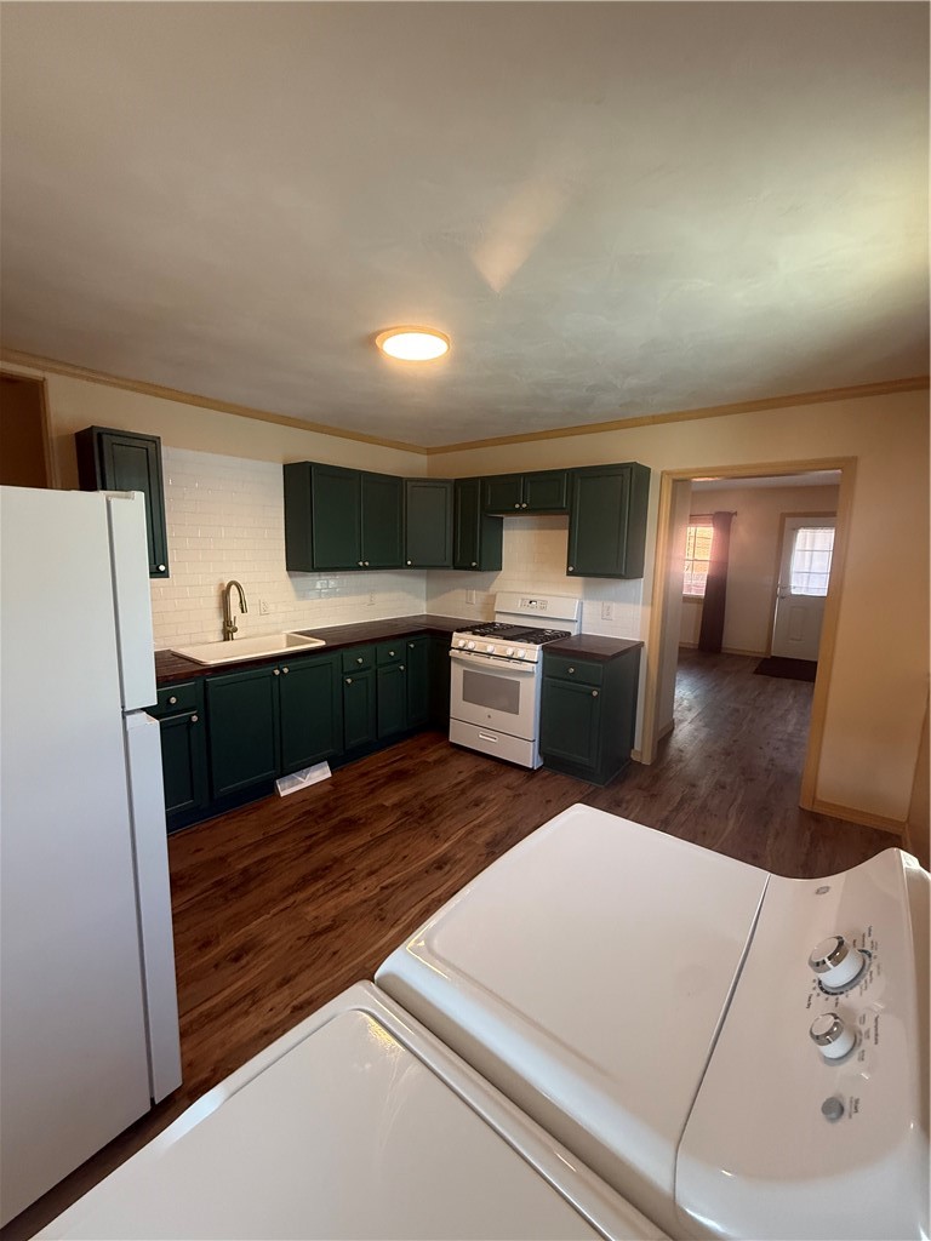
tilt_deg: -7.1
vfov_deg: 102.1
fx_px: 502
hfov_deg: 85.7
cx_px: 466
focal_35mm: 14
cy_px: 620
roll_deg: -1.9
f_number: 2.2
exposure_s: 1/99
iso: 320
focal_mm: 2.22
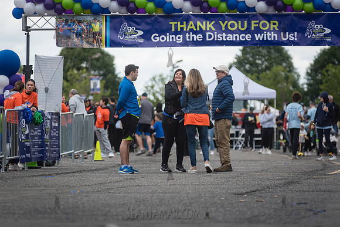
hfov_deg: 10.1
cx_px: 170
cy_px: 114
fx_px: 1926
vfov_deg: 6.7
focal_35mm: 204
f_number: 4
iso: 400
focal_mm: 200
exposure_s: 1/1250
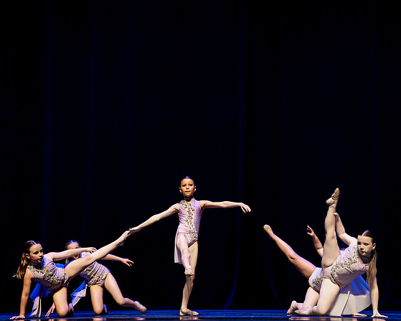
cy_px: 148
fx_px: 1305
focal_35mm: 110
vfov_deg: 14.0
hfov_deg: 17.5
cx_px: 194
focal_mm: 89
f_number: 2.8
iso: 3200
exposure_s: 1/640
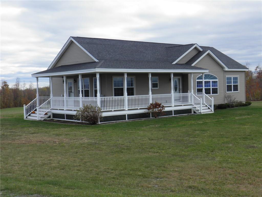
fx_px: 371
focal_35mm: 49
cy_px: 98
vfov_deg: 29.7
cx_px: 131
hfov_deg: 38.9
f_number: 5.5
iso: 50
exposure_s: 1/160
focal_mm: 8.9
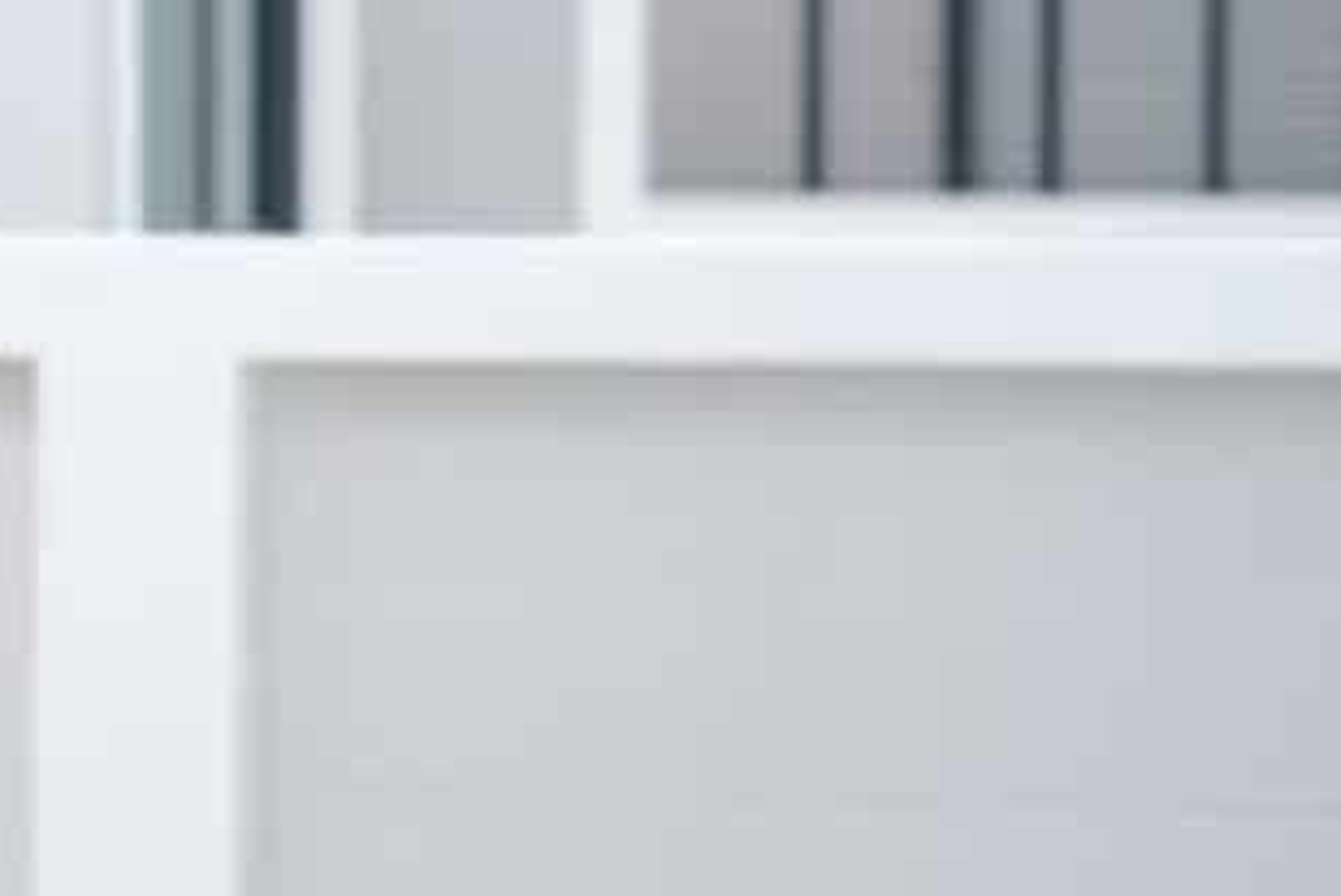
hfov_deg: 12.1
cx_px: -376
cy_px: 433
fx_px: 6149
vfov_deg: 8.3
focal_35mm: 165
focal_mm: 33
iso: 250
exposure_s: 1/1800
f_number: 1.6
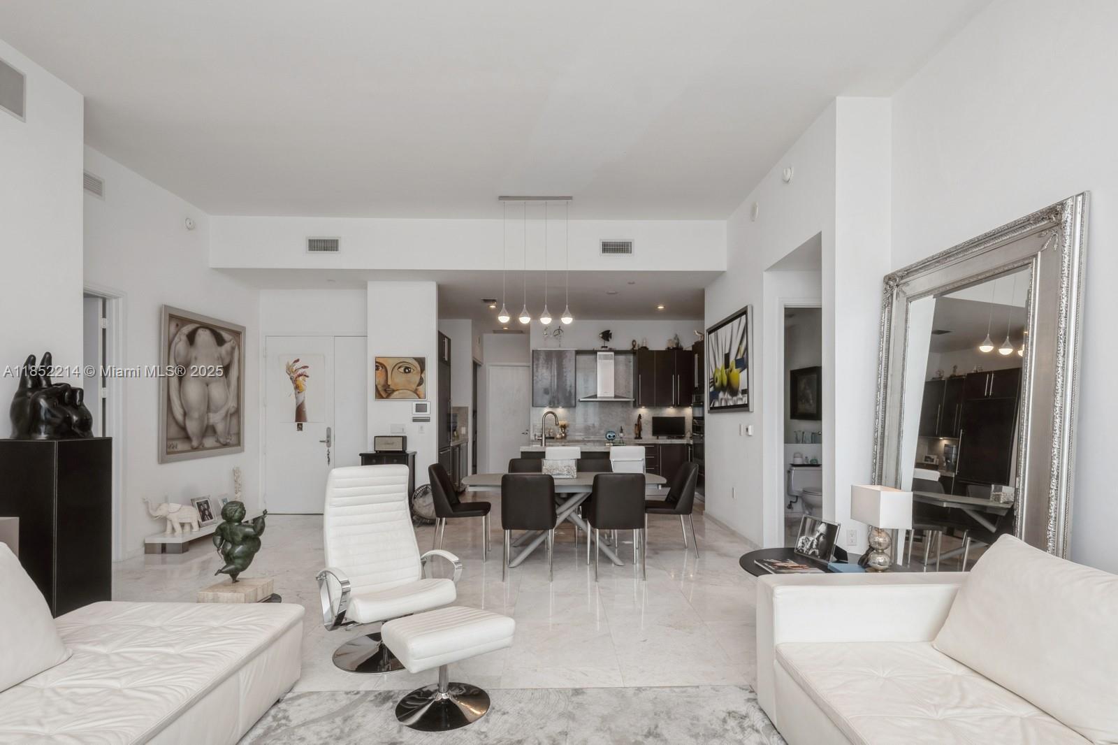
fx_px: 497
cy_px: 372
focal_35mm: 16
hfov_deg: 96.7
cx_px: 559
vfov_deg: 73.7
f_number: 10
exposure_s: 1/25
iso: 200
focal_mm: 16
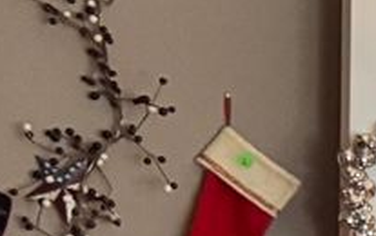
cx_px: 1235
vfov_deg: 6.7
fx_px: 1888
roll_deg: -3.7
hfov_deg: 8.7
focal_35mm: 184
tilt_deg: -7.0
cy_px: 584
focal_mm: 6.76
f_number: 1.78
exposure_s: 1/60
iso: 500
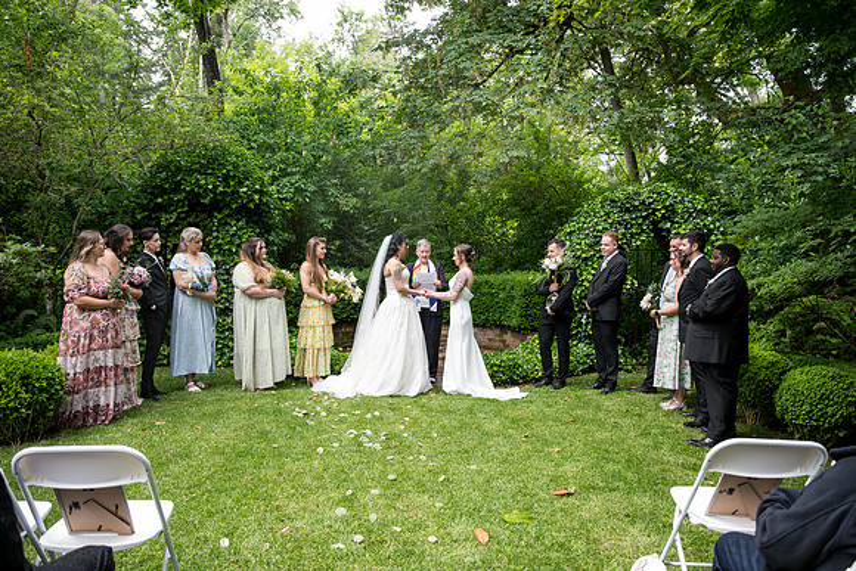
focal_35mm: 28
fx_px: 666
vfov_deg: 46.4
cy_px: 286
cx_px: 428
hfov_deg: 65.5
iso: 1000
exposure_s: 1/400
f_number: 4
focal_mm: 28
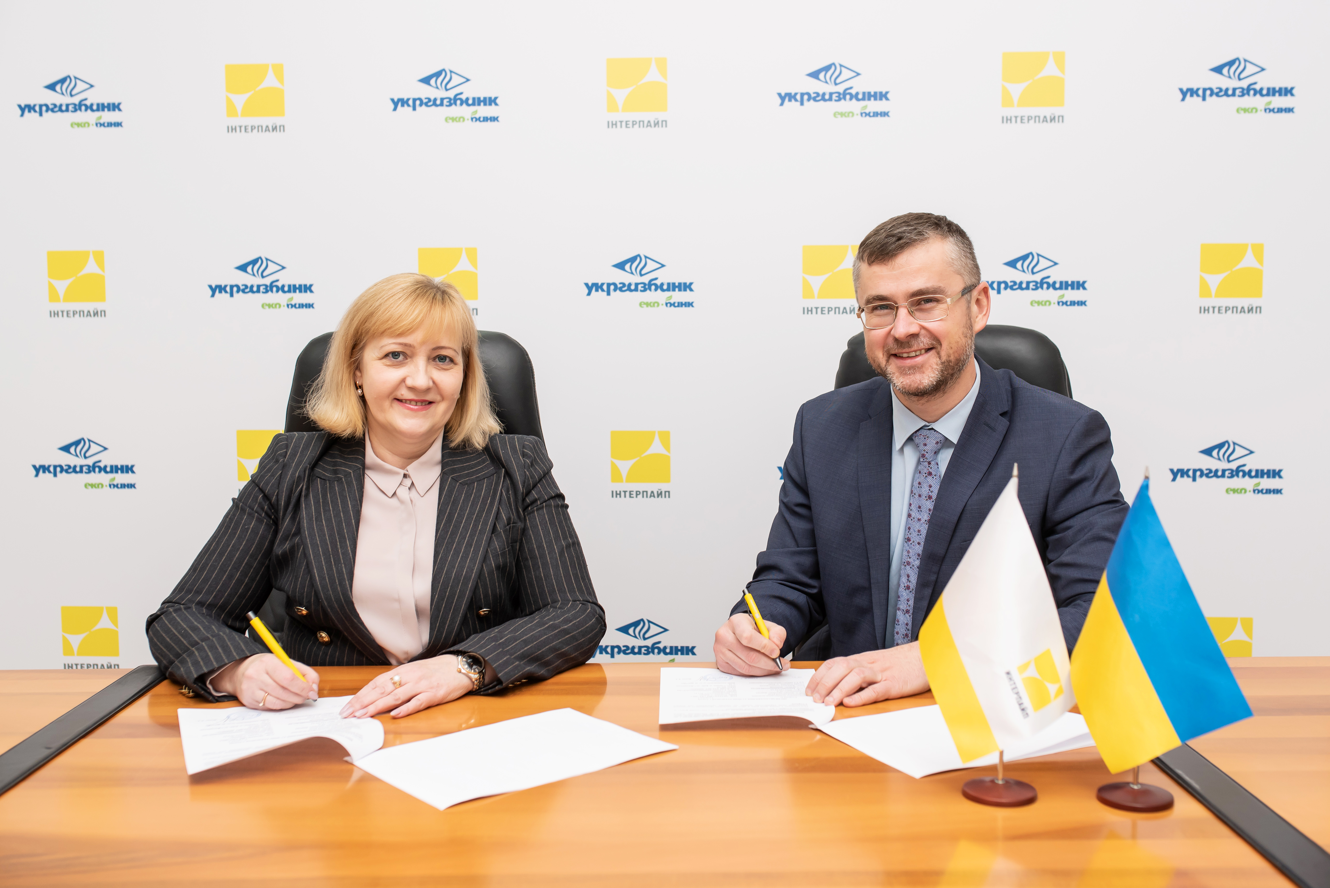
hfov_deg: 54.4
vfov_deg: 37.9
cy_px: 444
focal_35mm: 35
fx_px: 1293
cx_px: 665
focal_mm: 35
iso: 400
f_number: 3.2
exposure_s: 1/160
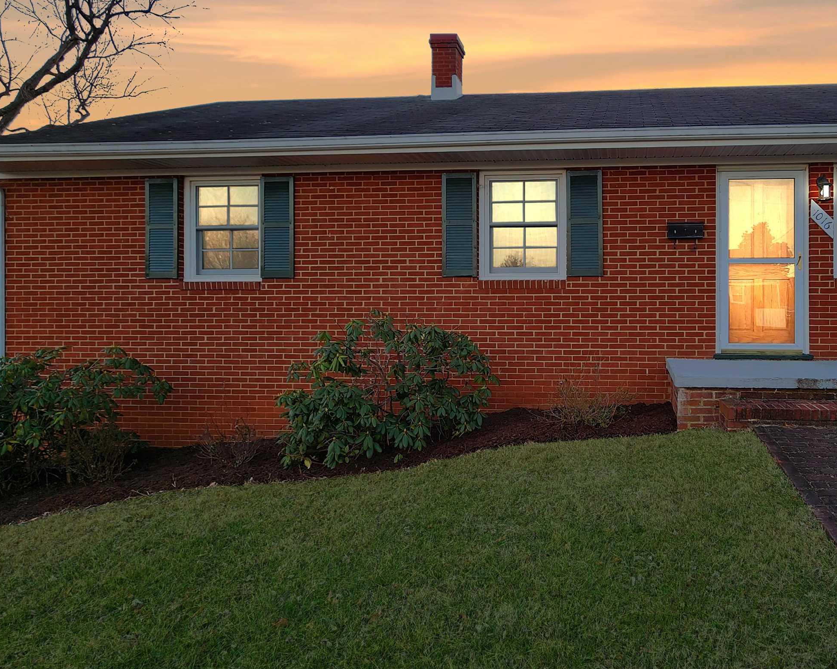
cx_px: 595
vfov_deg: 67.8
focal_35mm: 20
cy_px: 288
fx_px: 495
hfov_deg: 76.3
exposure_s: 1/120
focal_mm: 2.2
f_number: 2.2
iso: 64
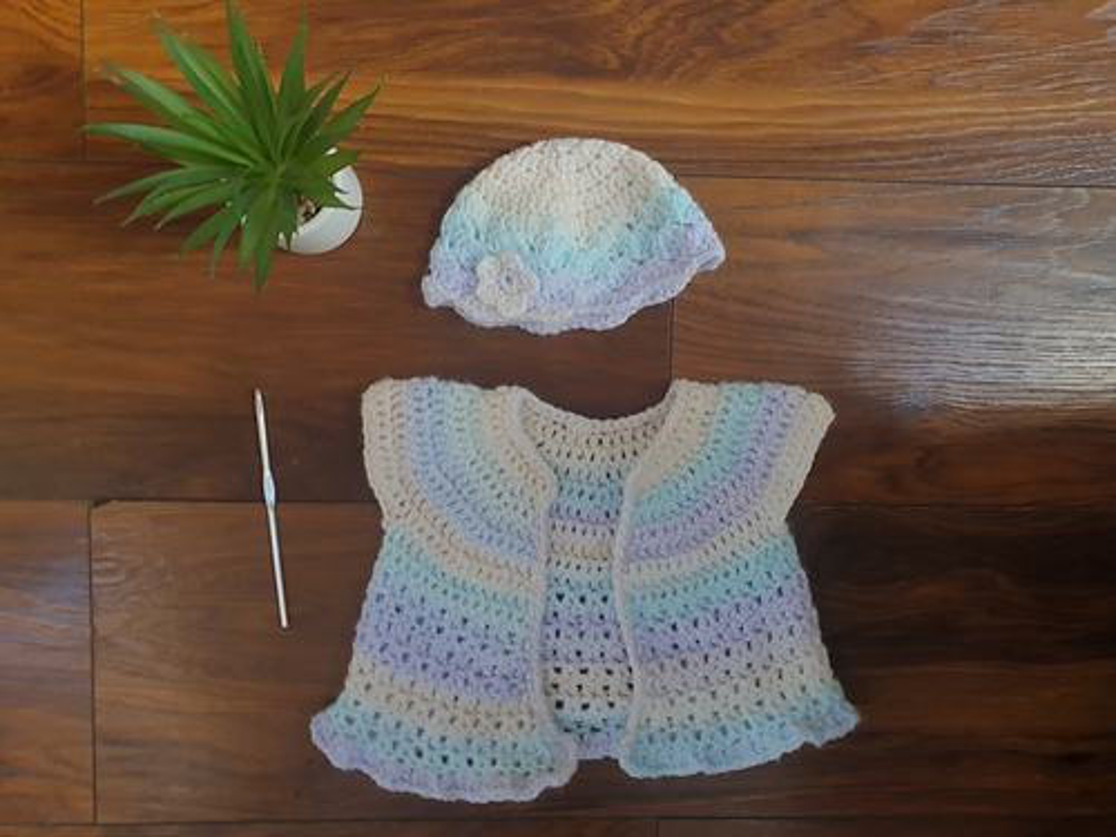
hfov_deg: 67.3
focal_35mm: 26
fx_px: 838
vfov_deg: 53.1
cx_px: 558
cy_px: 418
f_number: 2.4
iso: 64
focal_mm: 4.3
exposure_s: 1/100
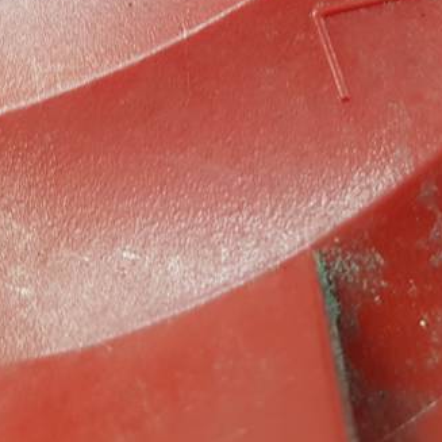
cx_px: 222
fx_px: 1040
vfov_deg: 22.4
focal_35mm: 72
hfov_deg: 24.0
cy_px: -64
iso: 64
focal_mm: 4.2
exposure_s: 1/50
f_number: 1.7
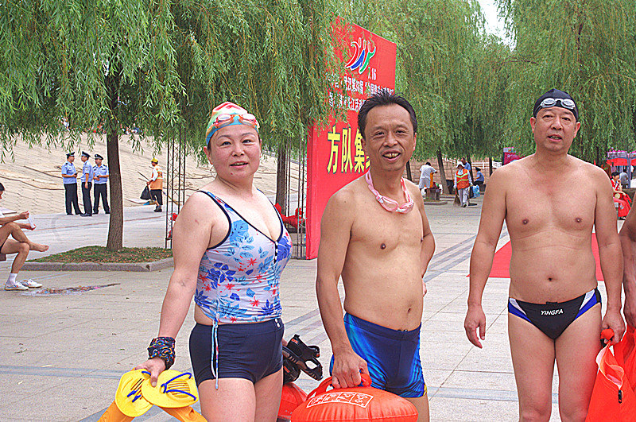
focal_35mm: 60
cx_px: 318
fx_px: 1058
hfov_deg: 33.4
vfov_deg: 22.6
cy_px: 211
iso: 200
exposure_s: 1/125
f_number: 13
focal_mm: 40
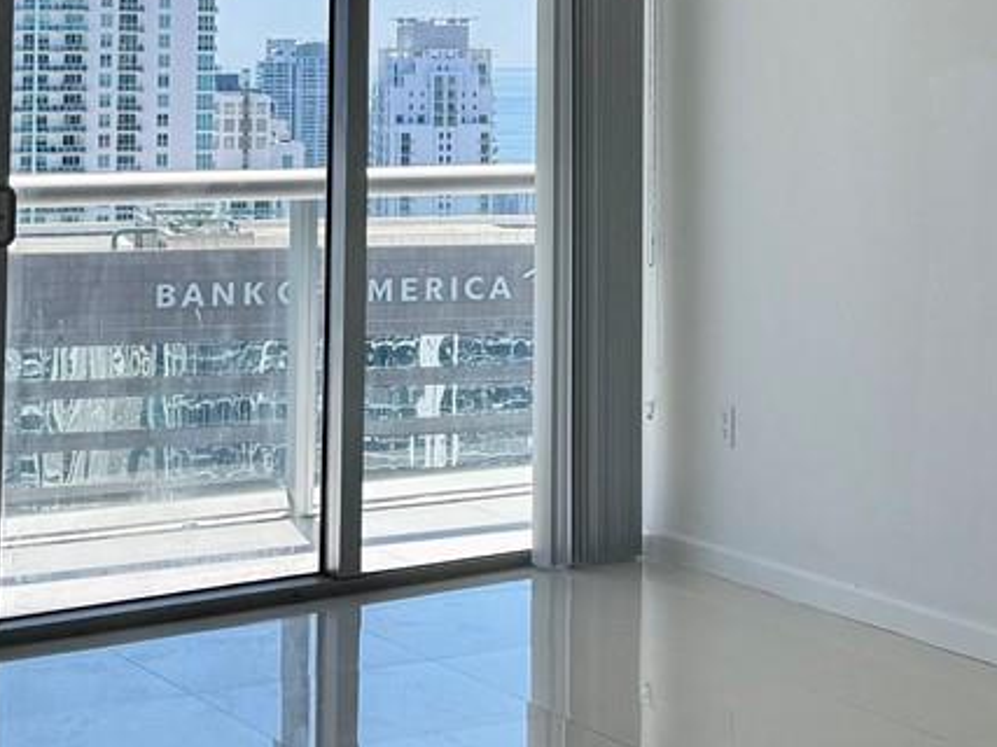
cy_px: -54
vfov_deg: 16.0
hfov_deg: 21.7
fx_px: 2591
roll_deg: -0.6
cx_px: 686
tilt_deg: +1.7
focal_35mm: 90
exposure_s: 1/1010
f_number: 1.78
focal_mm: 6.76
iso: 80
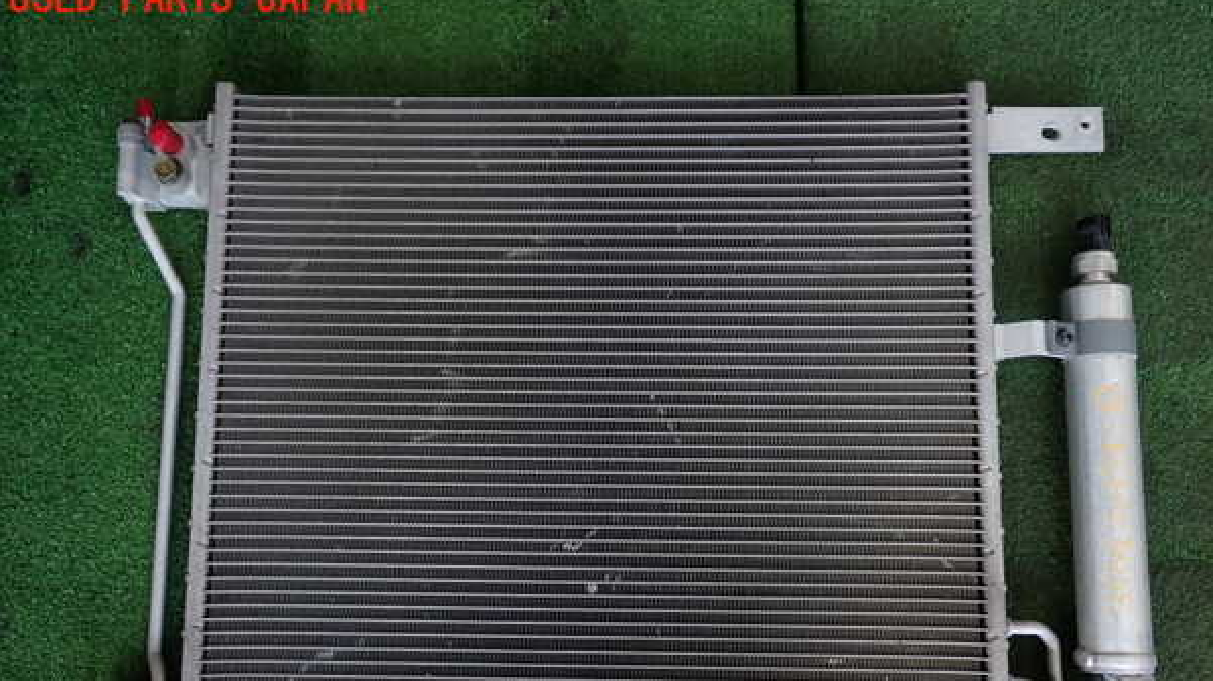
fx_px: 1125
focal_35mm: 35
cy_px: 430
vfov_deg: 33.5
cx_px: 606
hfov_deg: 56.6
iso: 100
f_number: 2.4
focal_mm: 5.79
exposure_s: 1/60
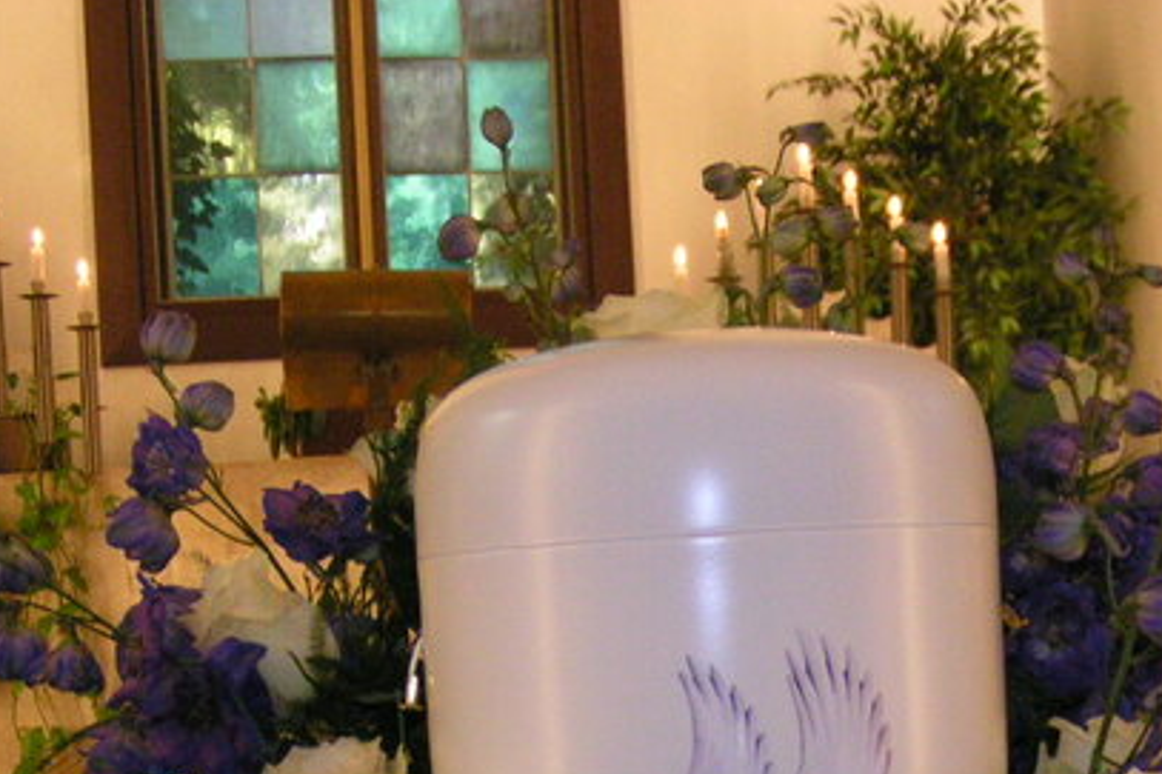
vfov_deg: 18.4
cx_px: 721
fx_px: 2323
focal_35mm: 72
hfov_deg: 28.0
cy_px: 783
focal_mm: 5.8
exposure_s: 1/40
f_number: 2.8
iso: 200
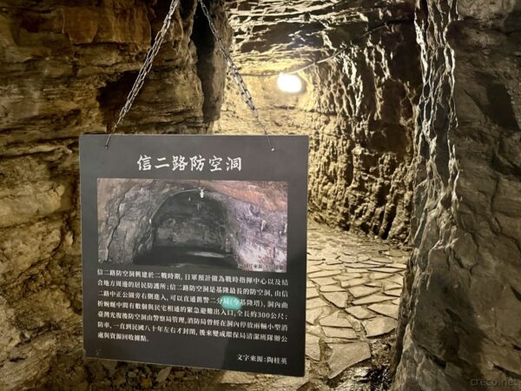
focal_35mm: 26
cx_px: 260
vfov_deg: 53.1
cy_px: 196
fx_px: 391
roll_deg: -0.6
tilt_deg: -5.6
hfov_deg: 67.3
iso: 640
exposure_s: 1/30
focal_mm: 5.1
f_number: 1.6
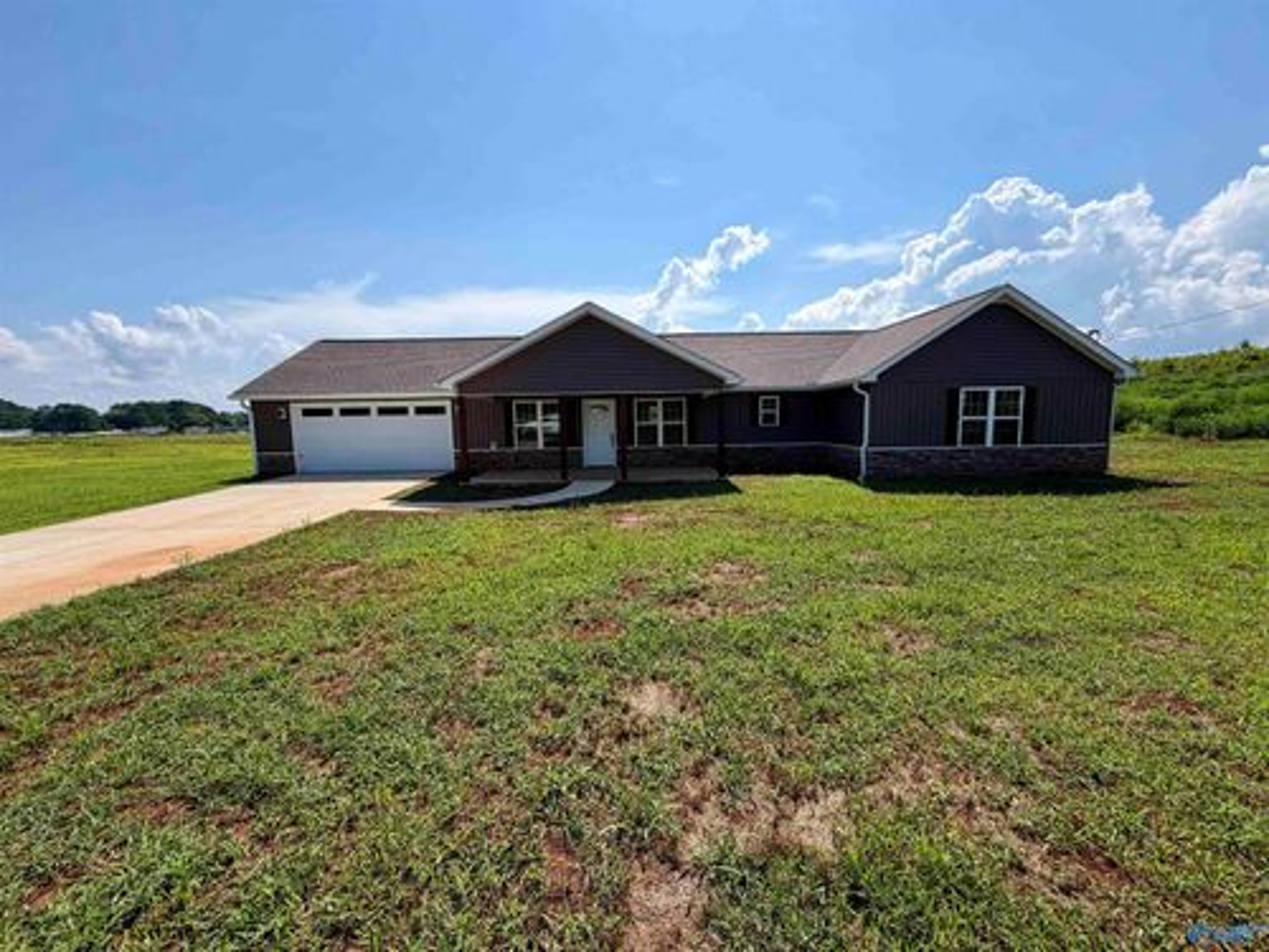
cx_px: 634
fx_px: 513
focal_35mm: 14
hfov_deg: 102.1
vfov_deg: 85.7
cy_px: 476
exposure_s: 1/1399
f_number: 2.2
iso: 20
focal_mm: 2.22
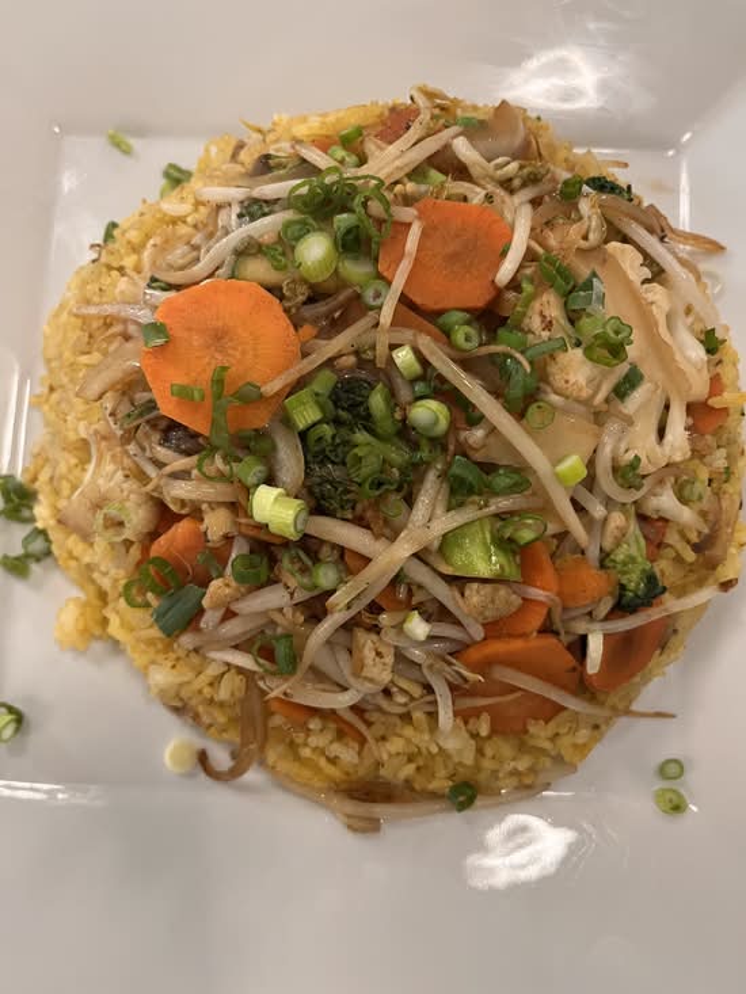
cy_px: 497
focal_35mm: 26
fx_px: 747
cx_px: 373
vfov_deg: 67.3
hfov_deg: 53.1
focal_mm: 5.1
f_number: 1.6
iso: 500
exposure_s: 1/60
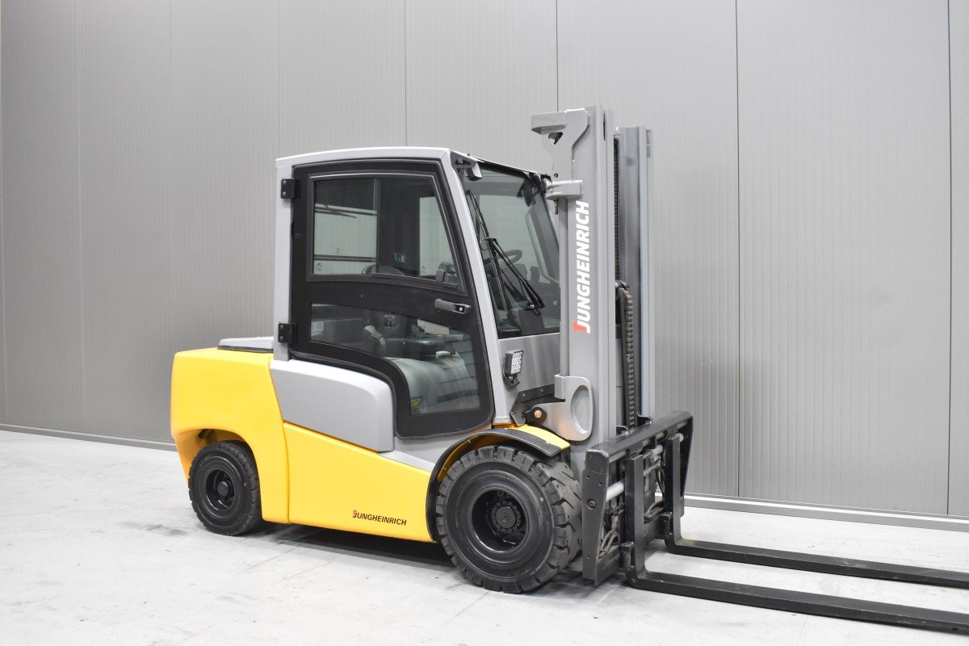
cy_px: 323
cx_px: 484
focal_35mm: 33
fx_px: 888
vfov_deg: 40.0
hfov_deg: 57.2
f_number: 5
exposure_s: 1/20
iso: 1600
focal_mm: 22
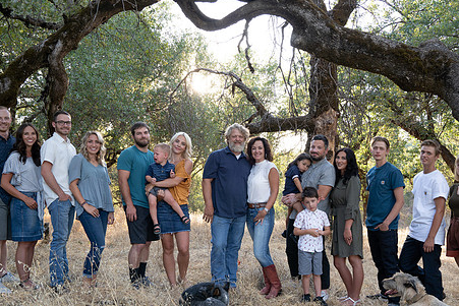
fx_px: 459
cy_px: 176
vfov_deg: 36.8
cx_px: 245
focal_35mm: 36
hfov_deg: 53.1
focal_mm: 28
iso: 320
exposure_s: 1/125
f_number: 5.6
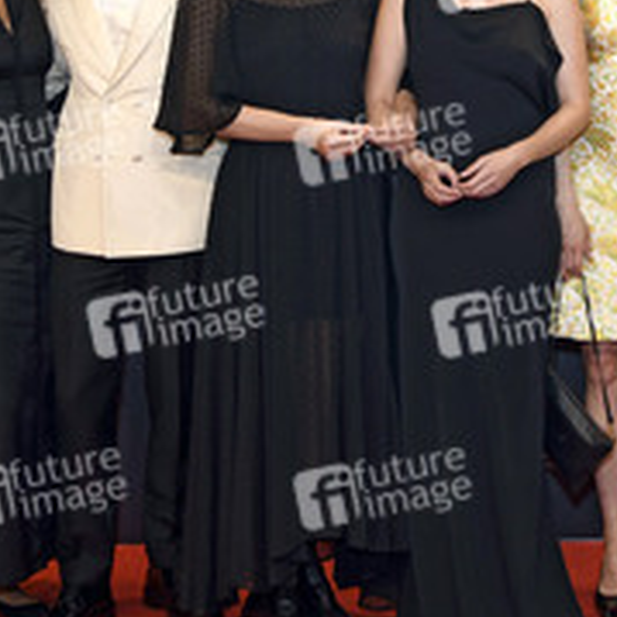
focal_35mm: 77
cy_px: 231
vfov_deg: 22.4
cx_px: 429
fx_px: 1553
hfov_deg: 22.3
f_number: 5
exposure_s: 1/250
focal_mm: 36
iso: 800
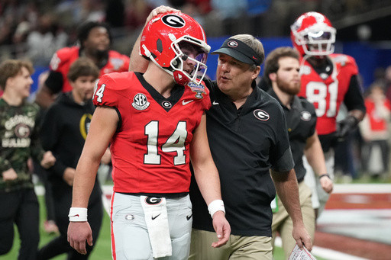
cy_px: 130
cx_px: 196
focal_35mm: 171
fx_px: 1857
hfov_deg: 12.0
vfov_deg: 8.0
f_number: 2.8
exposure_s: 1/2500
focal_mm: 171
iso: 5000
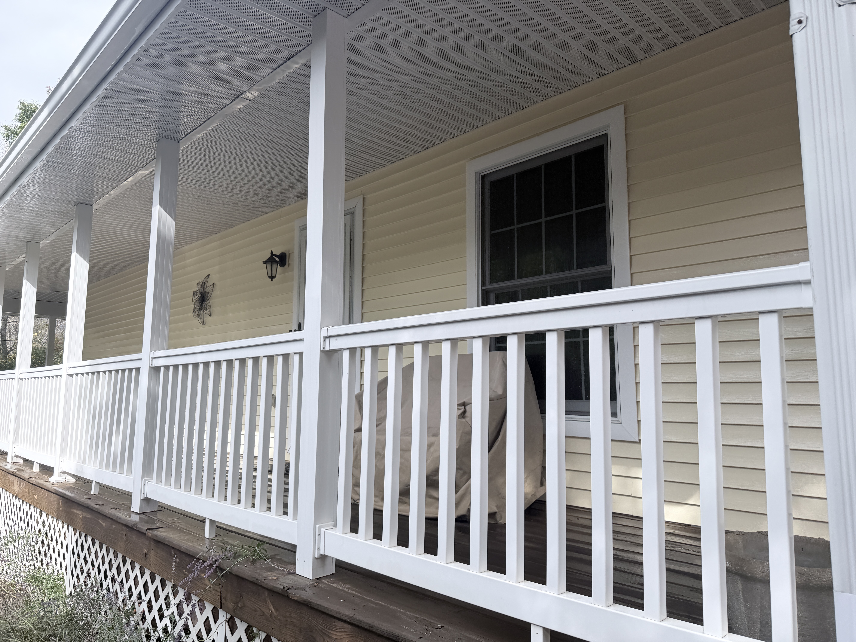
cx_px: 428
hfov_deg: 71.6
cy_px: 321
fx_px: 593
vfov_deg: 56.8
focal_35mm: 24
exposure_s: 1/2703
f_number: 1.78
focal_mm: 6.76
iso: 80
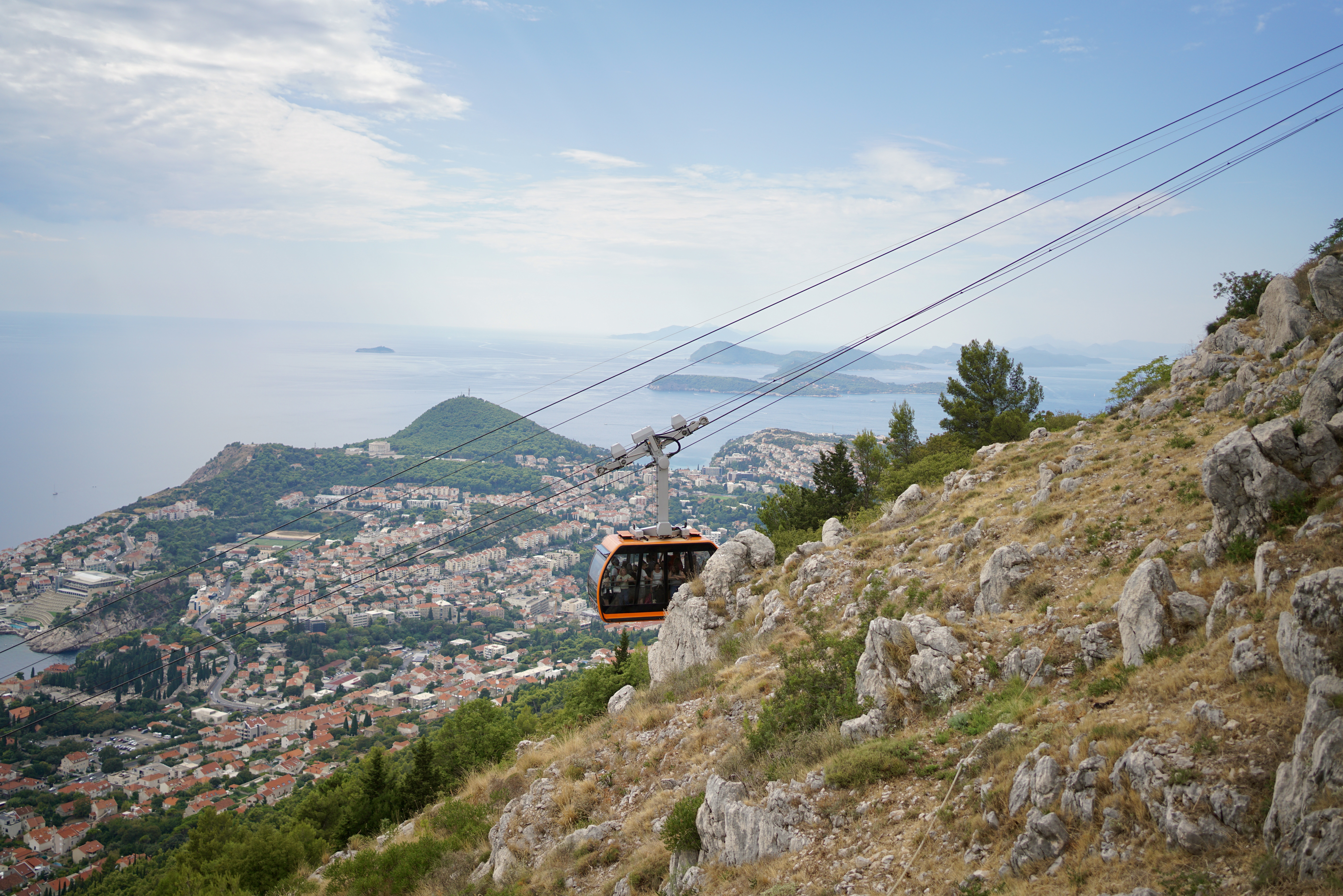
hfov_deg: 54.4
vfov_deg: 37.9
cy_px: 448
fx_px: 1306
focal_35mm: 35
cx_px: 672
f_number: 2.2
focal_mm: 35
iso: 200
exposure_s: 1/5000
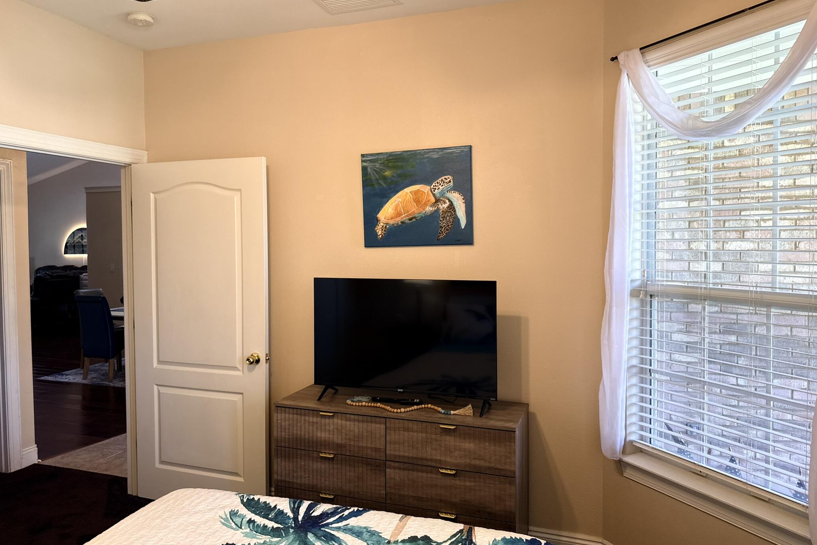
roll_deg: +0.0
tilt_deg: -0.4
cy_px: 265
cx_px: 409
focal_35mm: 25
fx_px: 567
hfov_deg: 71.5
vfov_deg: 51.3
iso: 200
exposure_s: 1/120
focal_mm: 6.76
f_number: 1.78
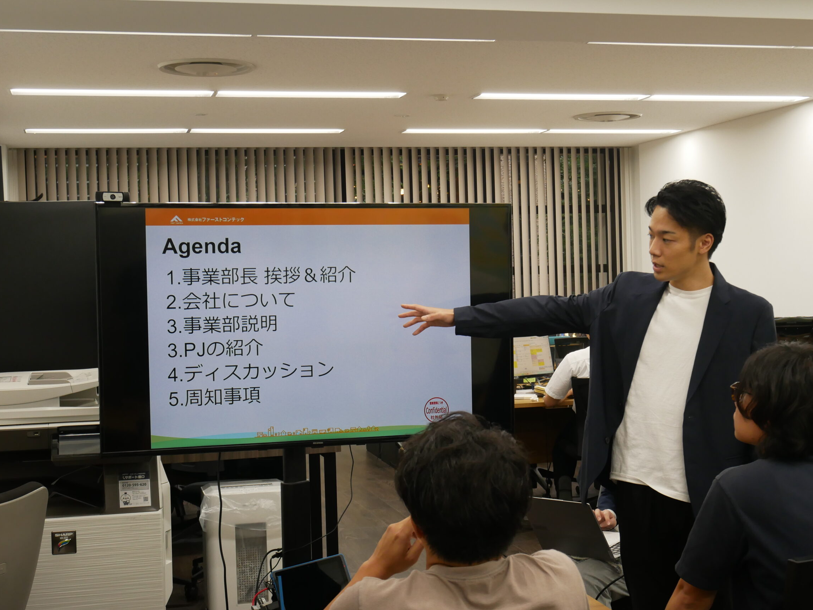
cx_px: 452
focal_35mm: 56
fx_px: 1316
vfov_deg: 26.1
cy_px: 324
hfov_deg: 34.3
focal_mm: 25
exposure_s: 1/60
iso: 640
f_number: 5.1
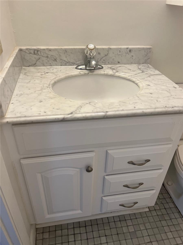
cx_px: 92
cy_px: 122
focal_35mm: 26
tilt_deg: -34.3
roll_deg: -2.0
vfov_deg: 67.3
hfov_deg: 53.1
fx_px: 183
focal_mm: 5.7
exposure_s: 1/60
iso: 100
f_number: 1.5
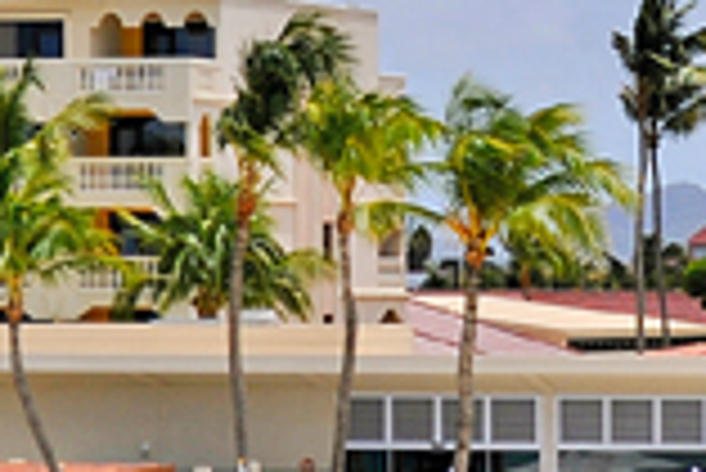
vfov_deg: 5.9
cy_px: 726
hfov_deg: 8.9
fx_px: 4534
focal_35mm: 231
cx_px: 663
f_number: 5.6
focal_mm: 42
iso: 200
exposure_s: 1/2000
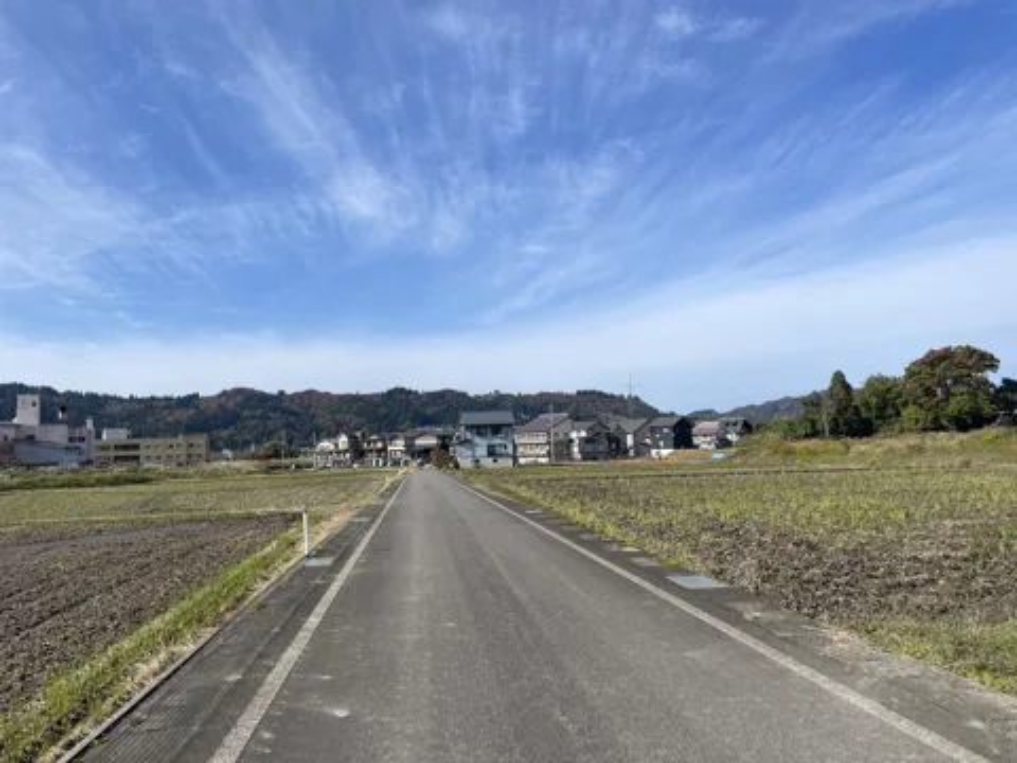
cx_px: 508
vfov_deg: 53.1
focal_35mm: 26
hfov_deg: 67.3
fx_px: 764
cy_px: 382
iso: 32
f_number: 1.6
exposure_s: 1/4000
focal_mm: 4.2
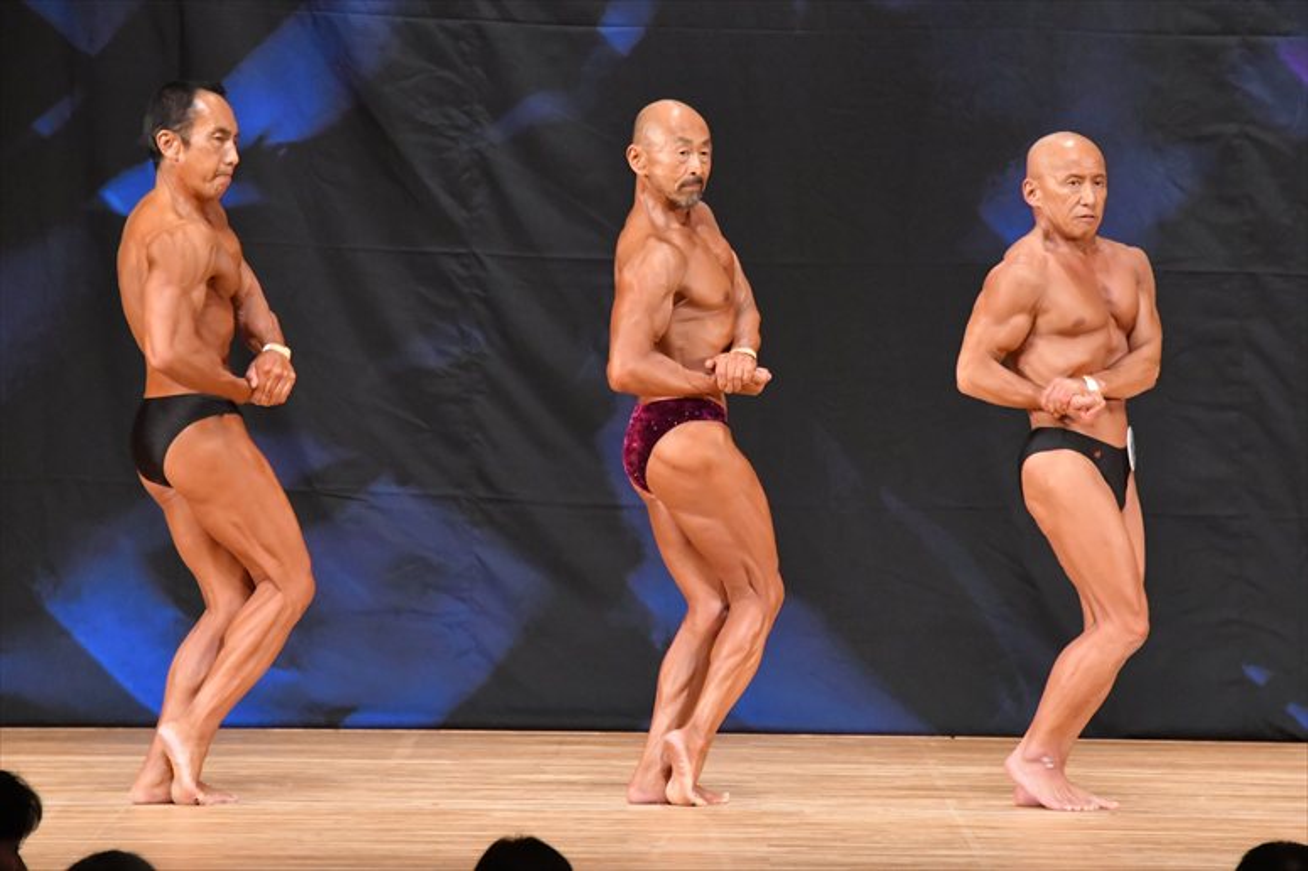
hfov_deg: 7.2
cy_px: 436
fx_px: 10350
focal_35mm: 285
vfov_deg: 4.8
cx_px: 654
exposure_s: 1/400
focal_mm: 190
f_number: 5.6
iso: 7200
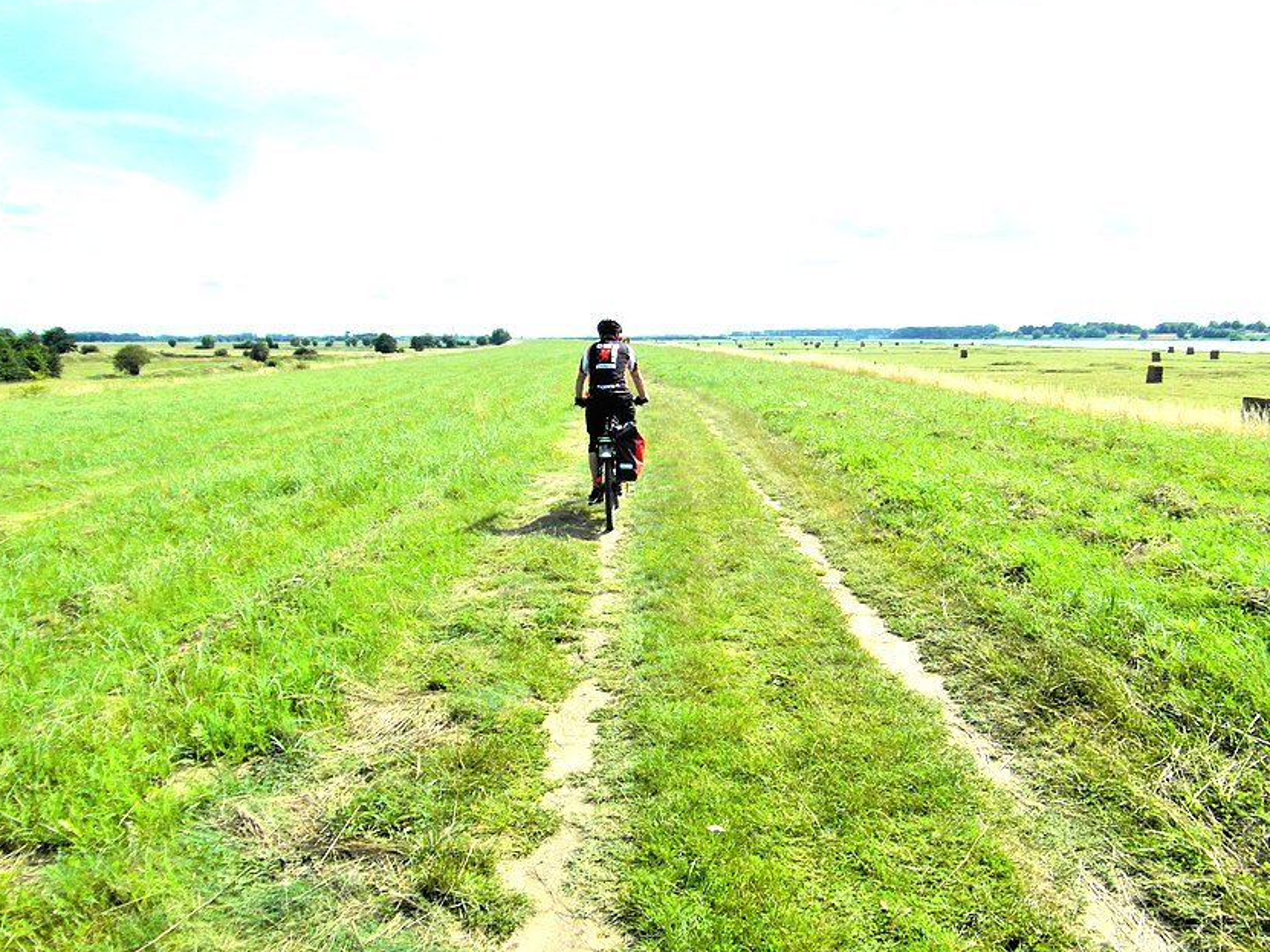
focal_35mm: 26
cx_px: 666
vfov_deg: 53.0
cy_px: 448
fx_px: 954
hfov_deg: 67.3
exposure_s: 1/1000
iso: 100
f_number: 3.6
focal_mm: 4
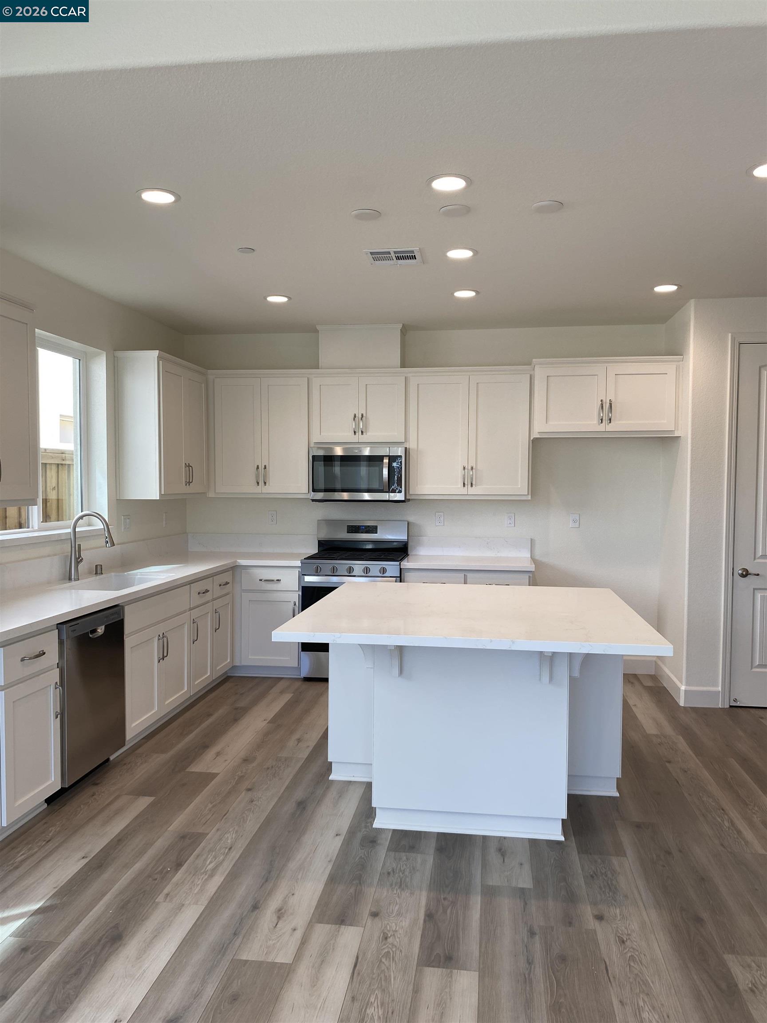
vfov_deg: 67.3
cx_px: 384
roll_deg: +0.3
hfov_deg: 53.1
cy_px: 512
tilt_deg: -2.3
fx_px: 768
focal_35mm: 26
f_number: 1.8
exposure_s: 1/122
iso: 32
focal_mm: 4.25
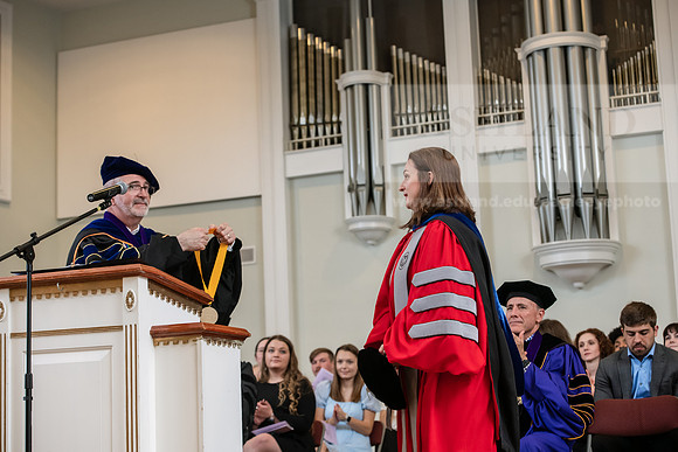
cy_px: 226
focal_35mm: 70
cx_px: 339
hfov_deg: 28.8
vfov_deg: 19.5
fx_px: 1319
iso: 1600
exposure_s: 1/200
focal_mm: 70
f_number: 4.5
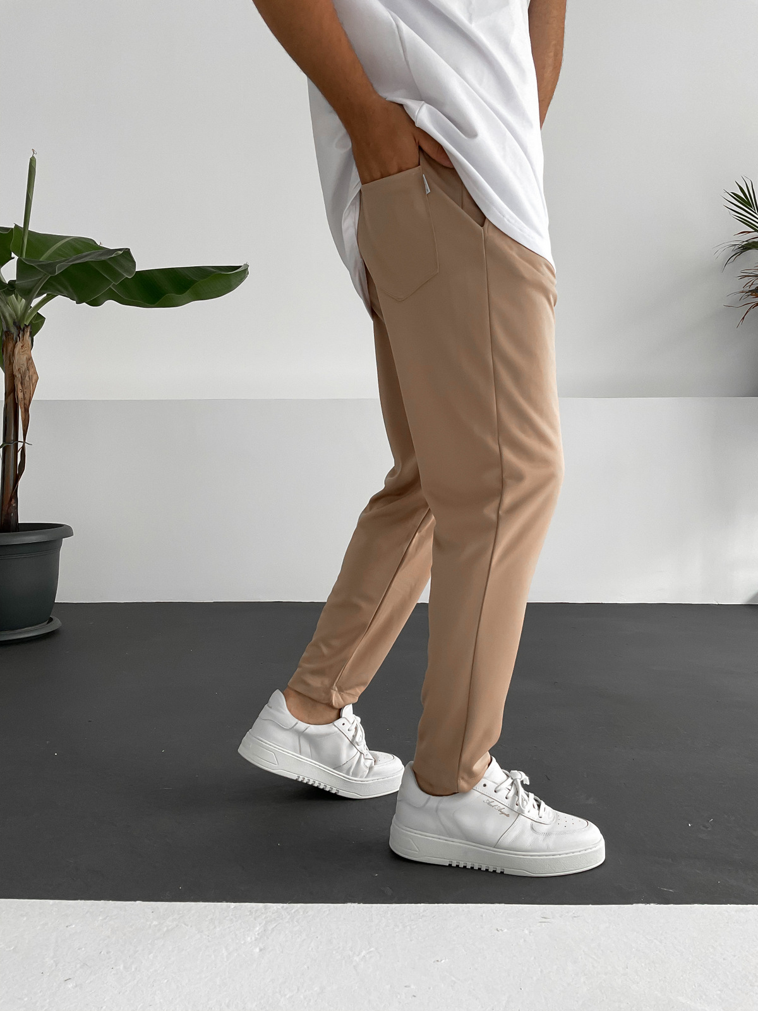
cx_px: 379
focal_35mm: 29
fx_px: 847
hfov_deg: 48.2
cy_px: 506
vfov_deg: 61.7
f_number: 1.8
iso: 64
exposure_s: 1/120
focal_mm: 3
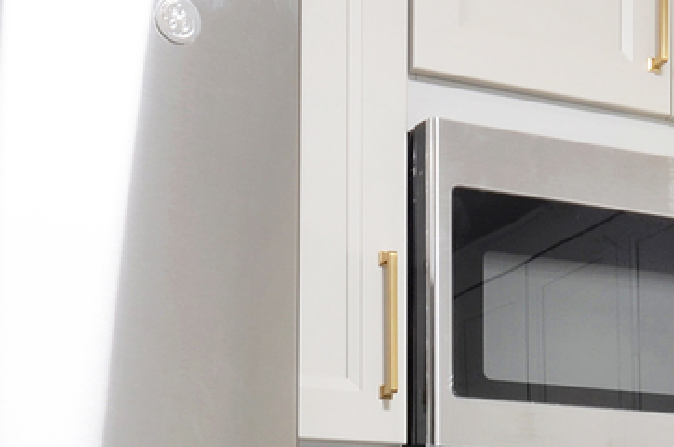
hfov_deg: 27.1
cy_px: 700
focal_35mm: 74
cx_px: 476
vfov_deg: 16.4
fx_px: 1388
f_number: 11
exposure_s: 2.5
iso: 100
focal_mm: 11
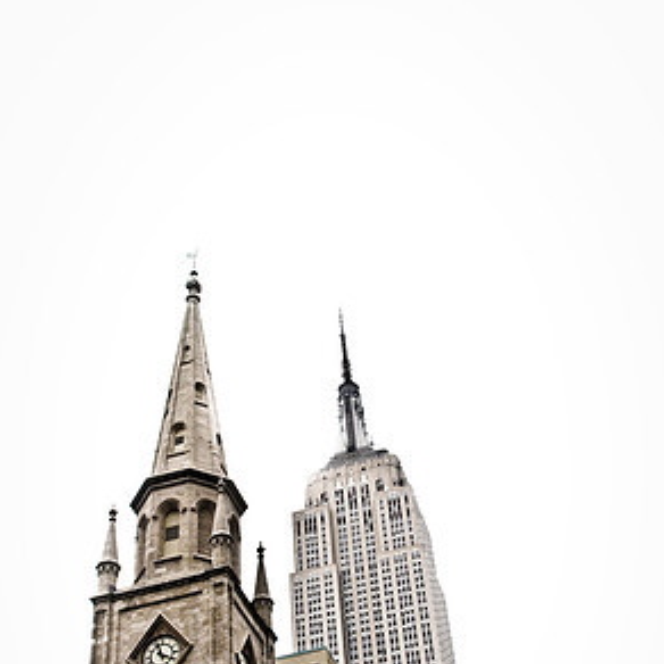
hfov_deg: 33.4
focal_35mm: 51
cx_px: 333
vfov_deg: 32.9
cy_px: 471
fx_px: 1107
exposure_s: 1/400
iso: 200
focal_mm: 26
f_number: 4
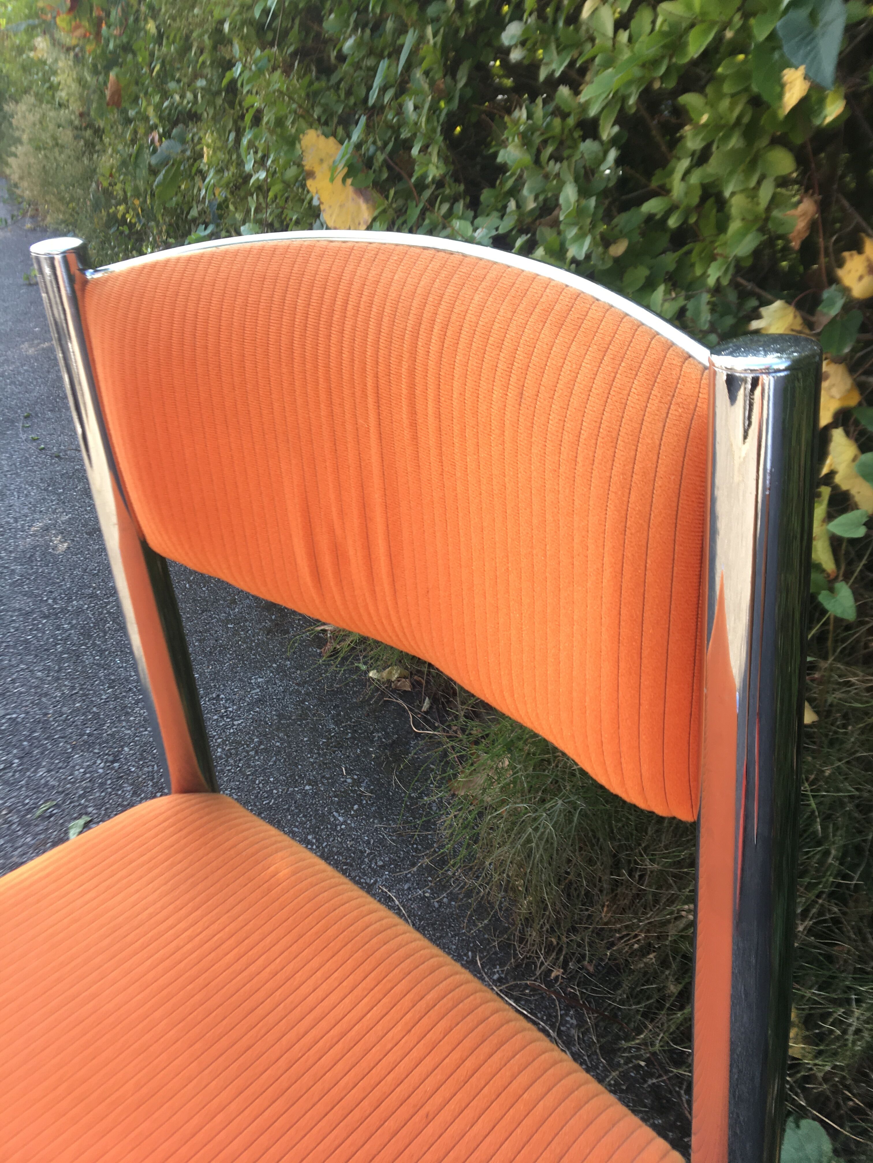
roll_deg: +6.8
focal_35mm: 29
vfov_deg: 61.7
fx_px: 975
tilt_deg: -29.6
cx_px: 436
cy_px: 582
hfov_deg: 48.2
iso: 25
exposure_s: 1/123
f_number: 2.2
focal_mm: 4.15
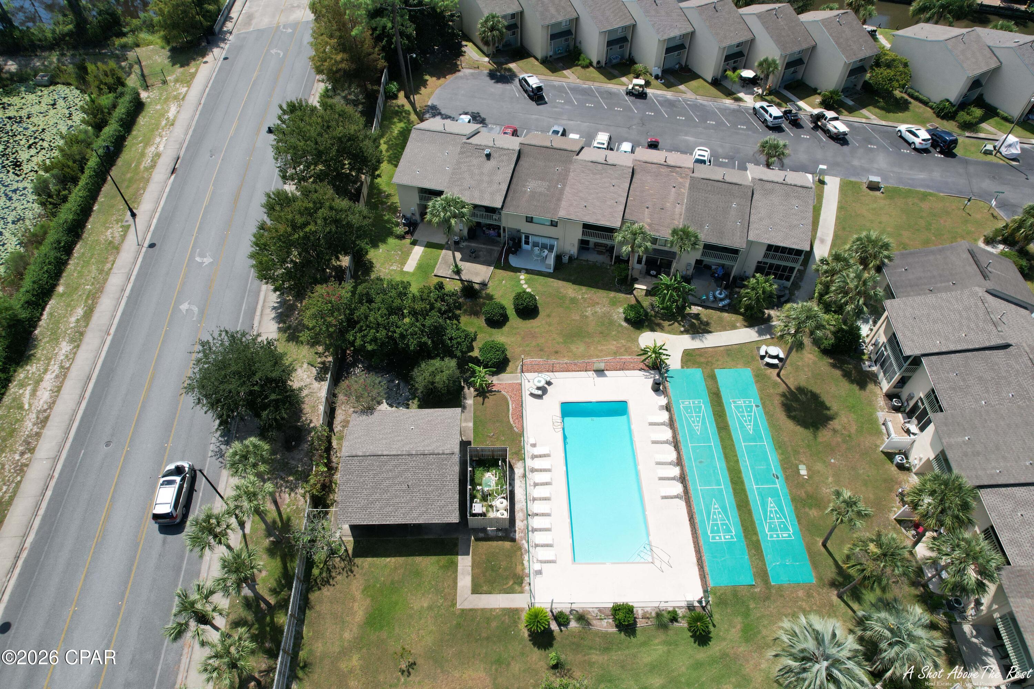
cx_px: 517
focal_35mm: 22
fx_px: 632
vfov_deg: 57.2
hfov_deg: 78.6
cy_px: 344
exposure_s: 1/2500
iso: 150
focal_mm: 8.38
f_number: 2.8
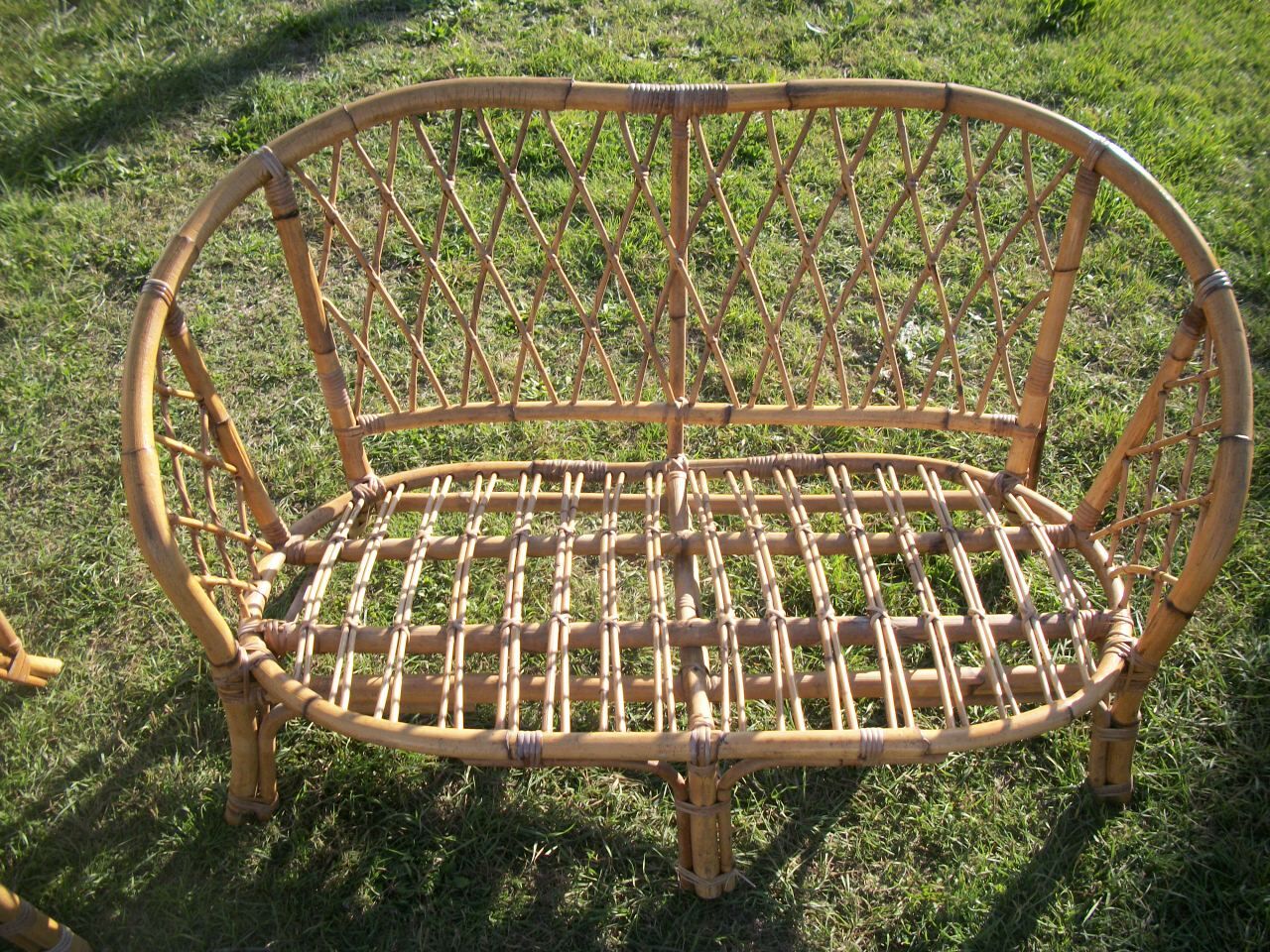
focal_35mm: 32
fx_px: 1174
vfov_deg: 44.2
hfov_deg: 56.8
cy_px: 476
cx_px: 635
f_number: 8.8
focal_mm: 5.7
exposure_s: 1/80
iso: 80
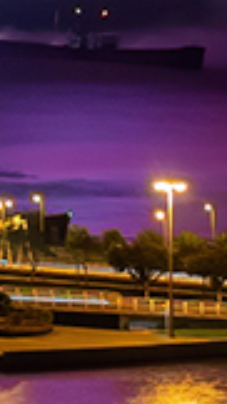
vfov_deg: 6.0
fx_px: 3663
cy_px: -652
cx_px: -803
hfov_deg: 3.3
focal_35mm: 342
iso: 160
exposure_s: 2
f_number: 5.6
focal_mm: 17
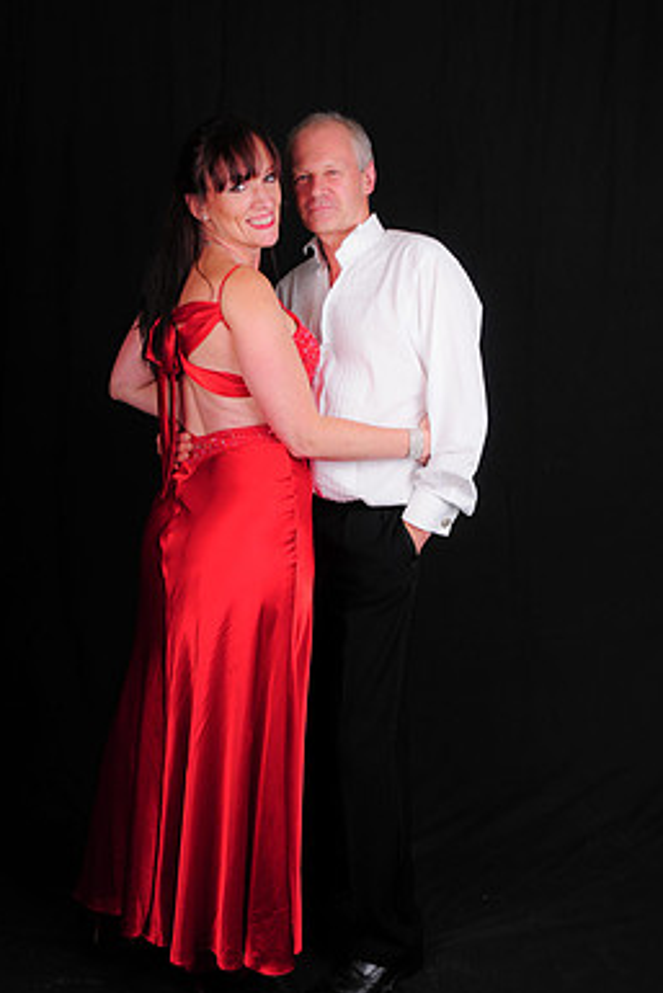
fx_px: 1159
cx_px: 288
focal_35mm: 42
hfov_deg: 31.9
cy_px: 498
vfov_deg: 46.4
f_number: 8
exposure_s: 1/125
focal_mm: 24
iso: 200
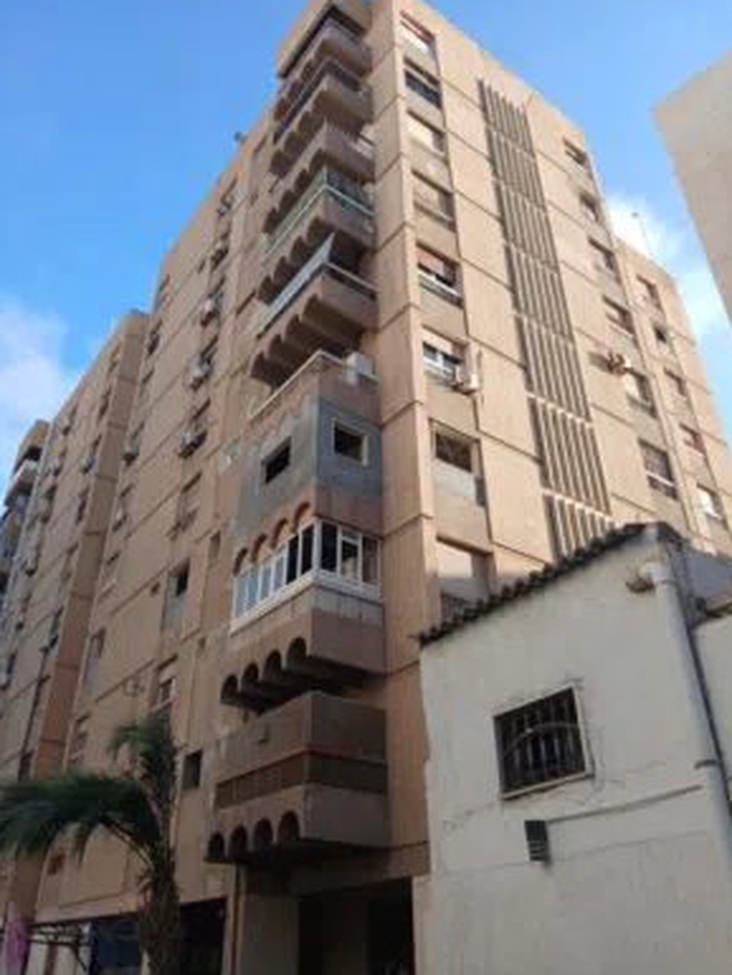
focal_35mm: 27
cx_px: 357
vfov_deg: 65.3
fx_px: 761
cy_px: 476
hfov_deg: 51.4
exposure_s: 1/188
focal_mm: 3.98
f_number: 1.8
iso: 20
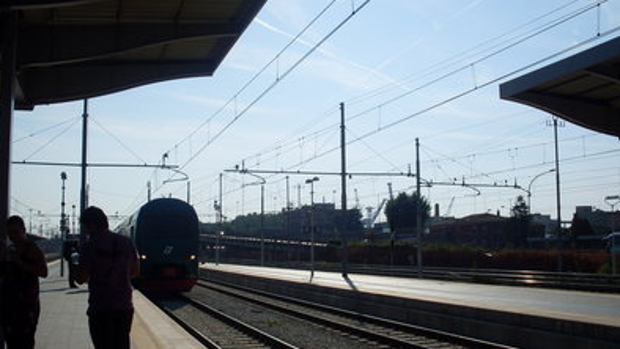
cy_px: 195
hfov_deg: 48.3
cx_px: 312
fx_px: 691
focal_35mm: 42
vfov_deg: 28.4
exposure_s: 1/750
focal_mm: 6.3
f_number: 8.4
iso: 80
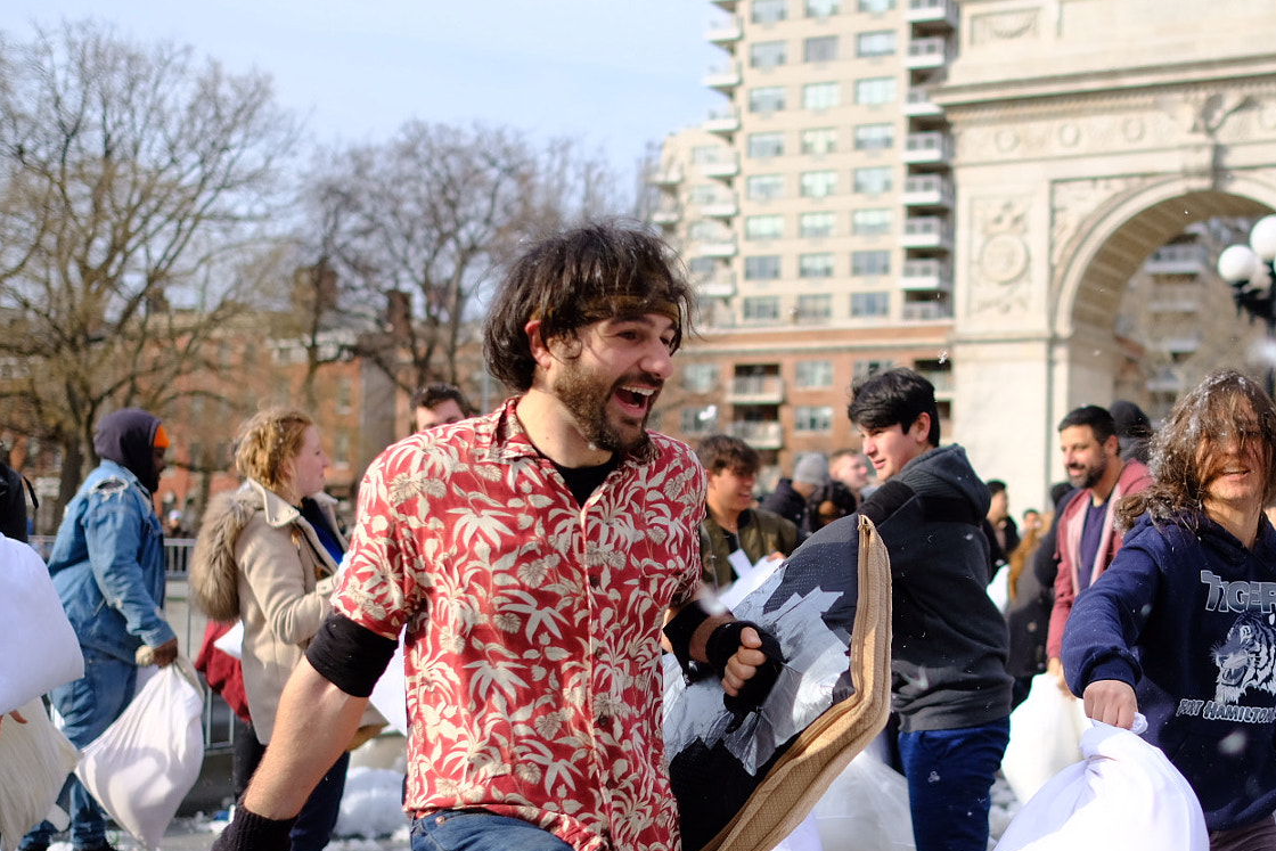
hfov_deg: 39.3
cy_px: 500
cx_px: 819
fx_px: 1772
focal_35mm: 50
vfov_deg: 27.0
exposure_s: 1/8000
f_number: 1.8
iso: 400
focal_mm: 23
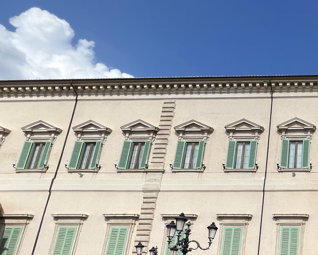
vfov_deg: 43.2
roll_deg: -0.3
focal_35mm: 32
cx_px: 348
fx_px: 301
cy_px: 212
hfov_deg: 43.4
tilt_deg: +17.3
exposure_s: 1/3922
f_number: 1.8
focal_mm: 1.57
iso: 32
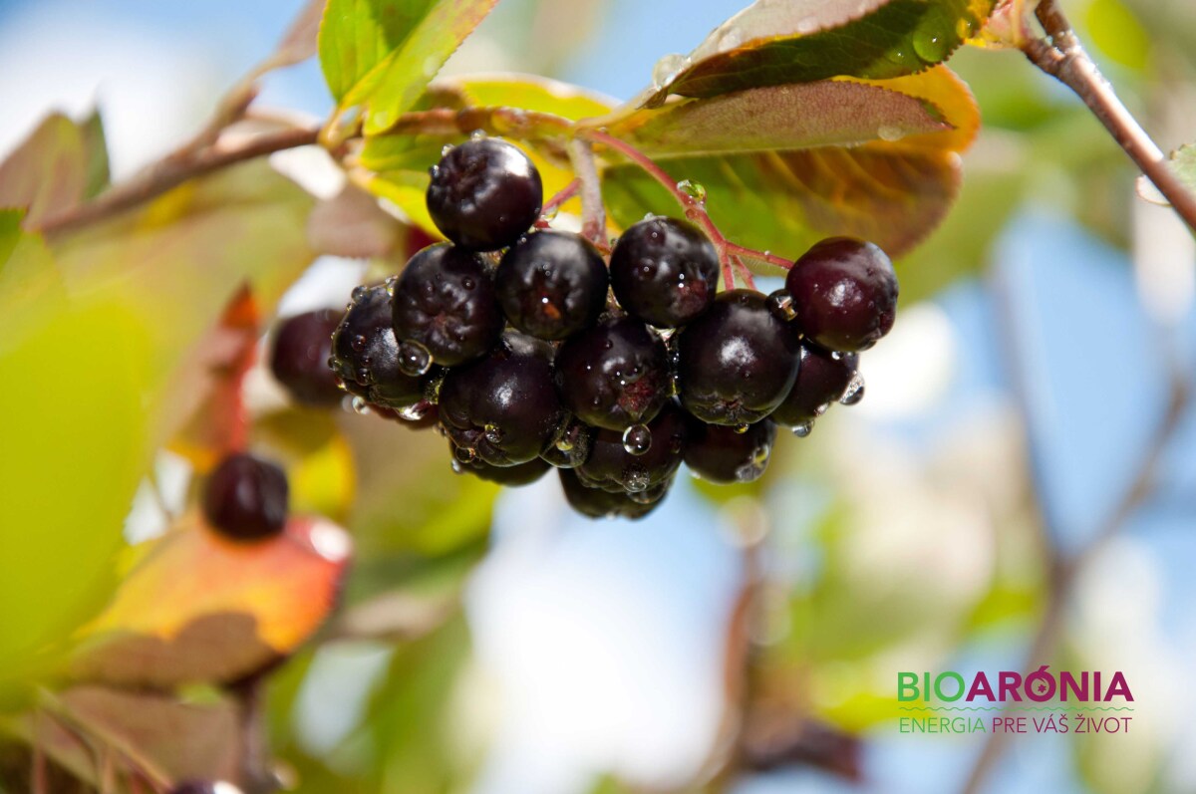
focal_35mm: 158
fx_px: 5226
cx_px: 598
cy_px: 397
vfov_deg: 8.7
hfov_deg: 13.1
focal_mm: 105
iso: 200
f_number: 6.3
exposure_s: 1/200
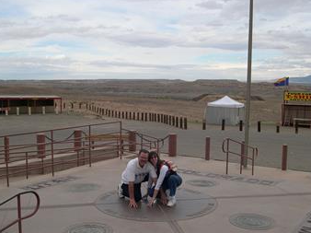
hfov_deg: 42.1
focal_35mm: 45
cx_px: 164
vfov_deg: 32.1
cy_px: 135
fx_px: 404
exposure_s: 1/153
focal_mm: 8
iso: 100
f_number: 7.6
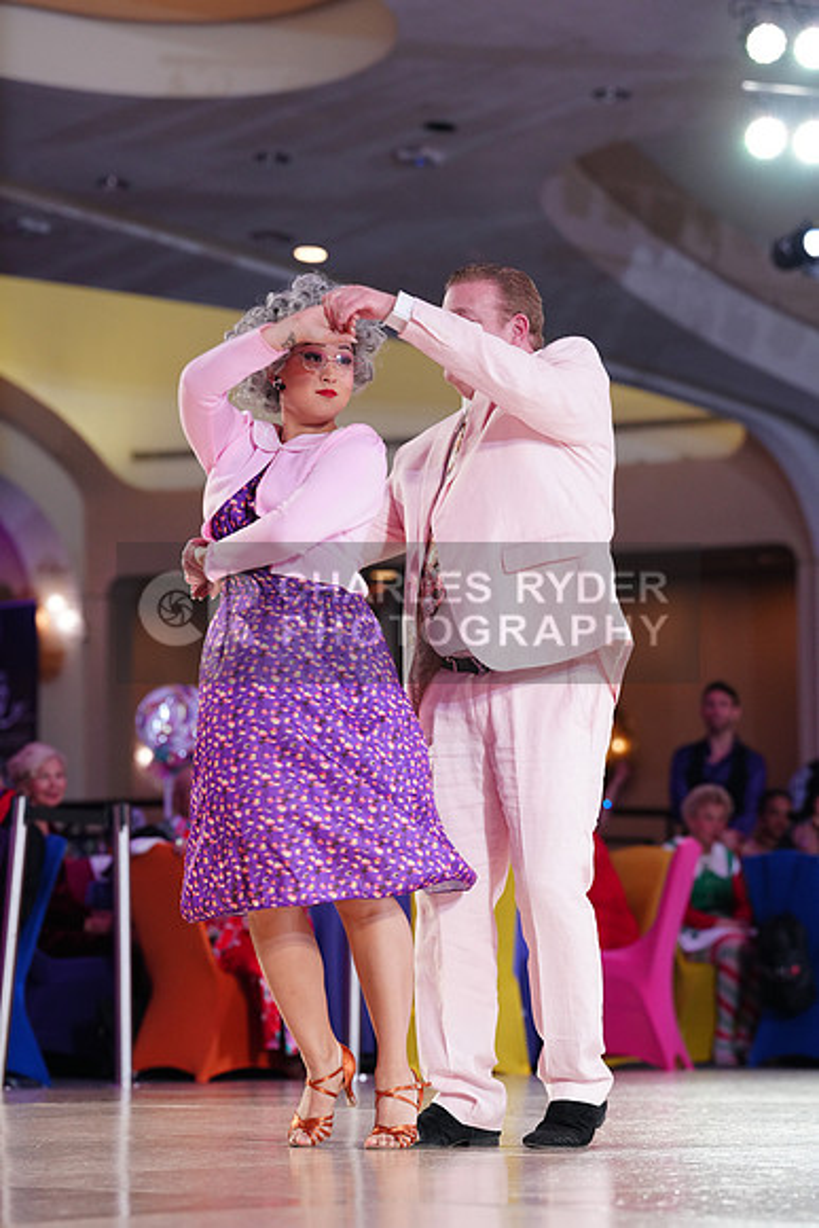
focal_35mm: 127
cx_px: 410
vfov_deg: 16.1
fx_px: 4331
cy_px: 614
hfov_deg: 10.8
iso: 2000
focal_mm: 127
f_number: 4.5
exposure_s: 1/200
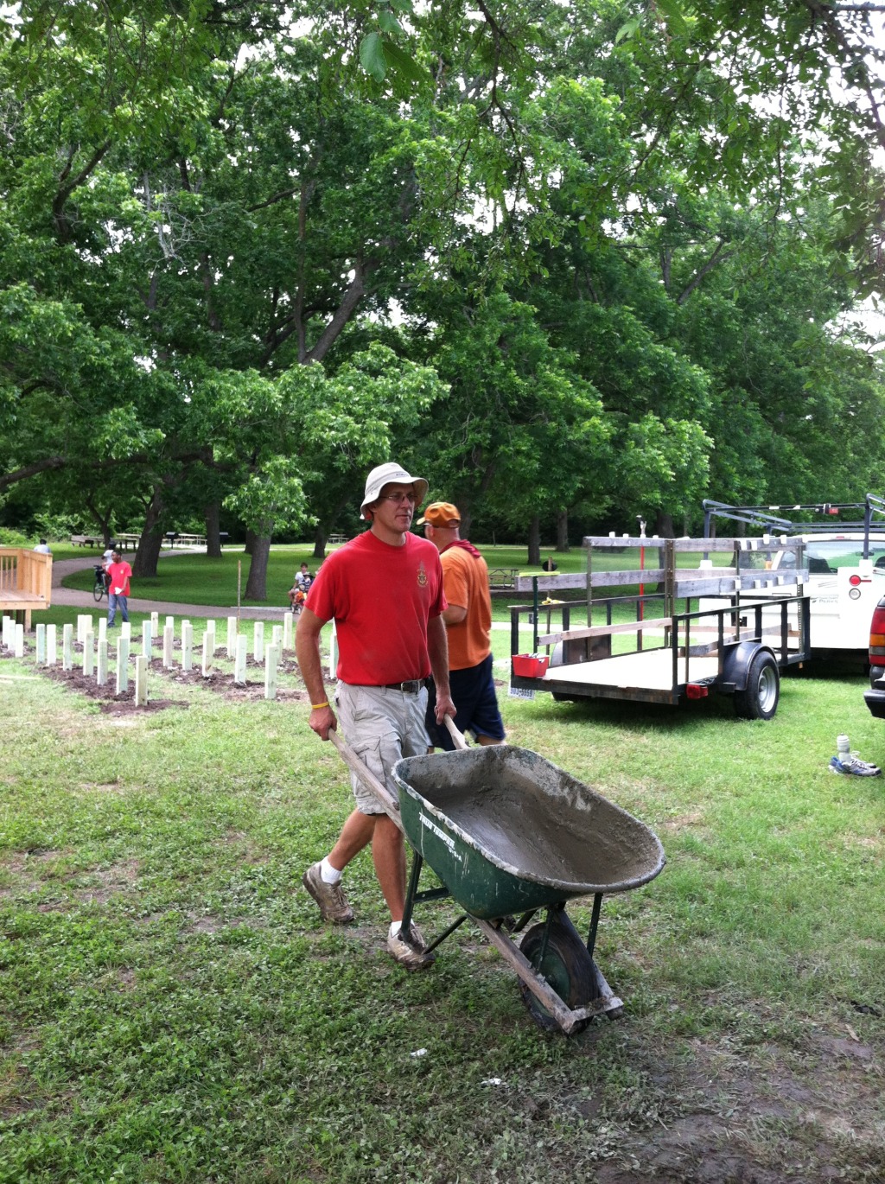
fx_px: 1196
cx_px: 442
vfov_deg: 52.7
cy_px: 592
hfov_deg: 40.6
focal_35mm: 35
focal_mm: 3.85
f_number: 2.8
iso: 80
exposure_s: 1/135
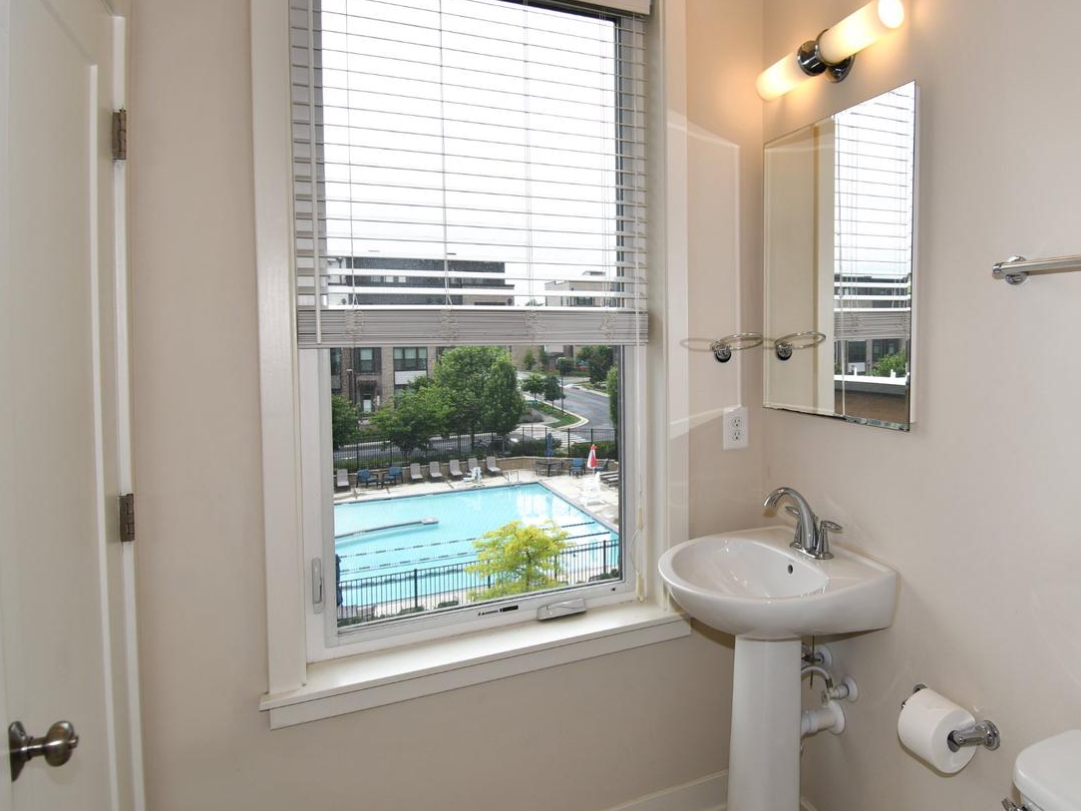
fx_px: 718
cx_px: 713
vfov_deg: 58.9
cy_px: 419
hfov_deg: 71.9
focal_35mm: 23
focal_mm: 12
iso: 100
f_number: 6.3
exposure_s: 1/160
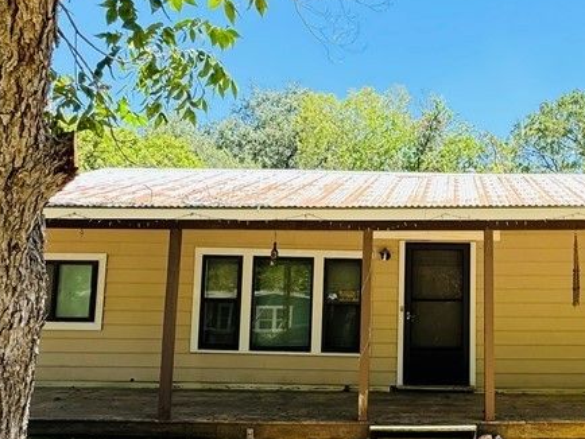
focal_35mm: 33
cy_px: 260
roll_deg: -0.5
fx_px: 558
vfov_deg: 42.8
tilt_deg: +6.1
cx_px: 453
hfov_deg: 52.4
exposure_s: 1/204
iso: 40
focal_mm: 2.22
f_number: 2.2
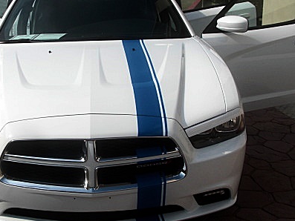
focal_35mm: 58
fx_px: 494
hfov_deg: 32.9
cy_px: 107
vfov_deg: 25.2
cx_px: 96
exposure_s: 1/125
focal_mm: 6.3
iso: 50
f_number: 7.9
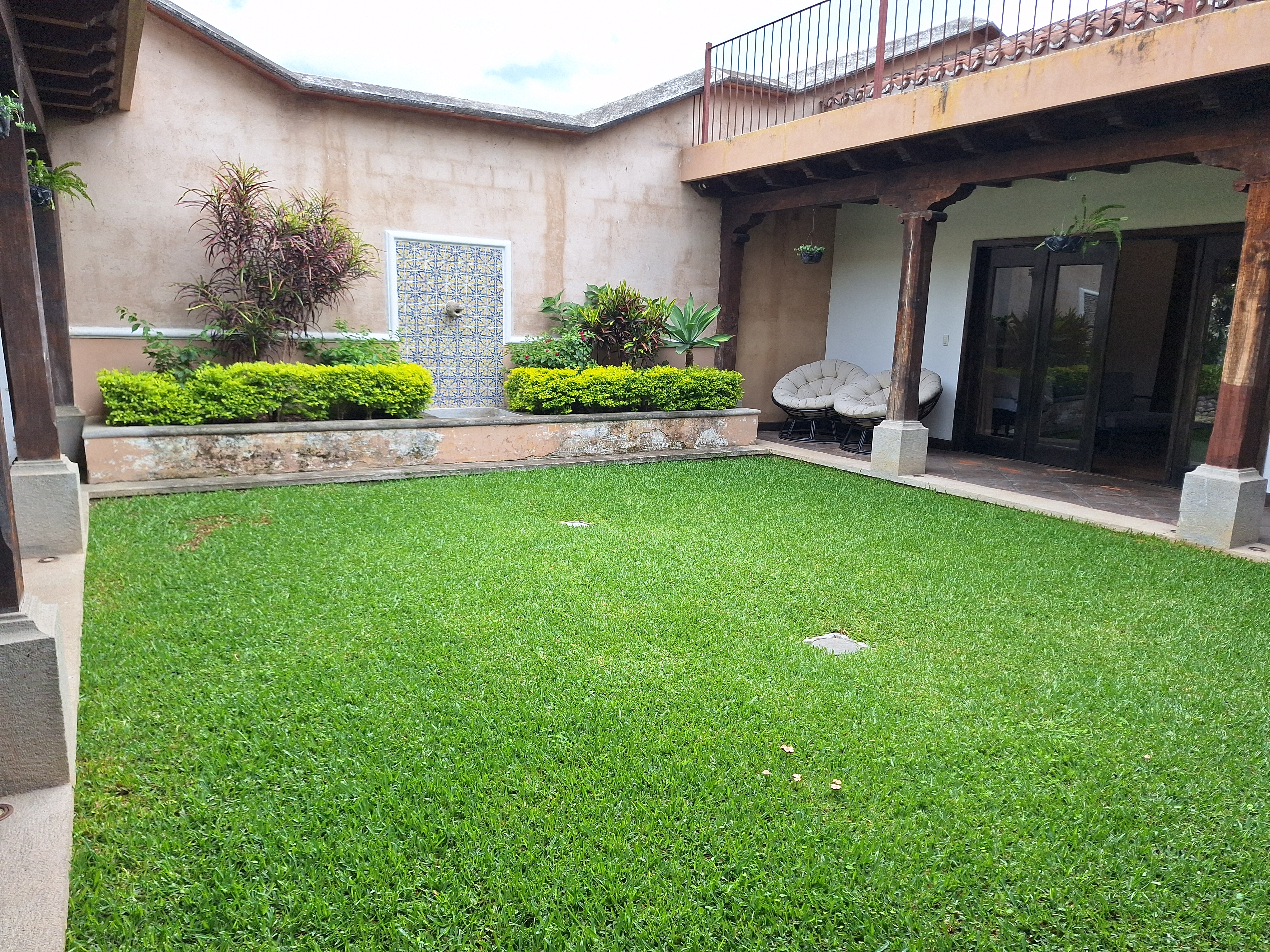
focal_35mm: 23
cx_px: 635
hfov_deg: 73.9
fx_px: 844
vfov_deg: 58.9
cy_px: 476
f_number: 1.8
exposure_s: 1/481
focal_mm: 5.54
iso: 40
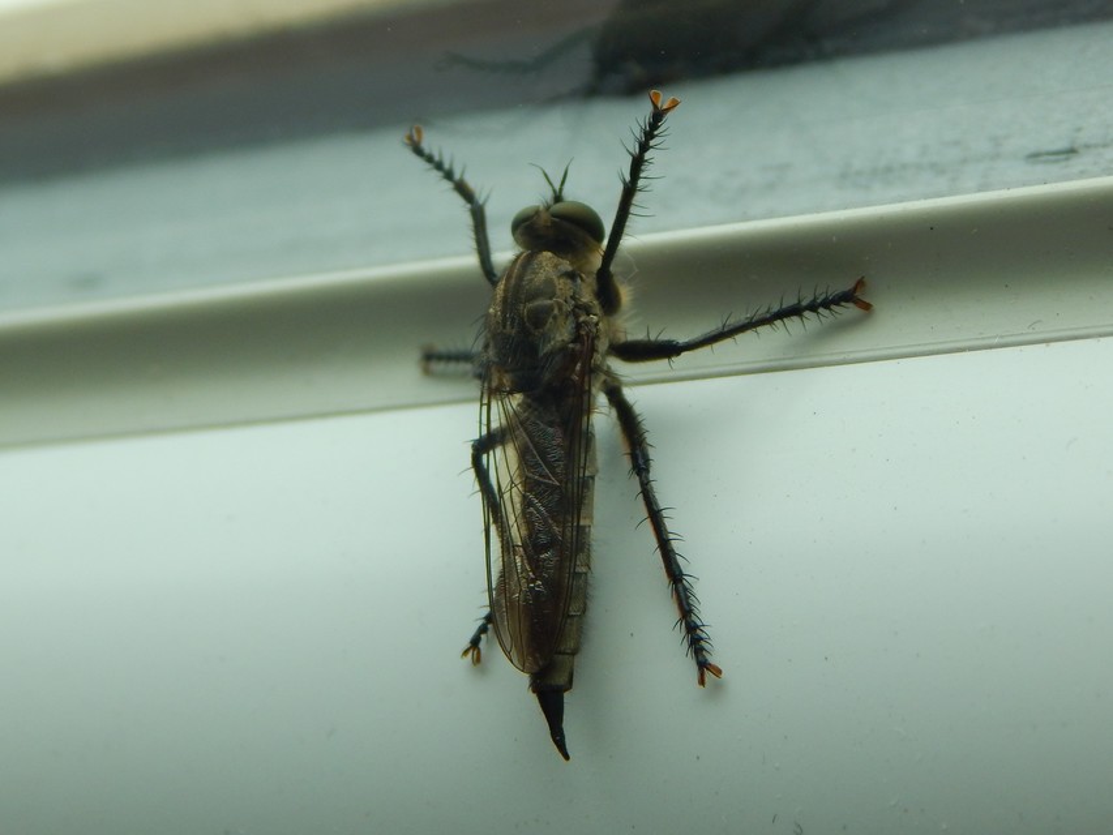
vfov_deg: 17.4
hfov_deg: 23.0
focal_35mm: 85
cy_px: 418
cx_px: 556
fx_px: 2733
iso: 125
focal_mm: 15.3
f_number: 4.3
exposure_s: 1/100
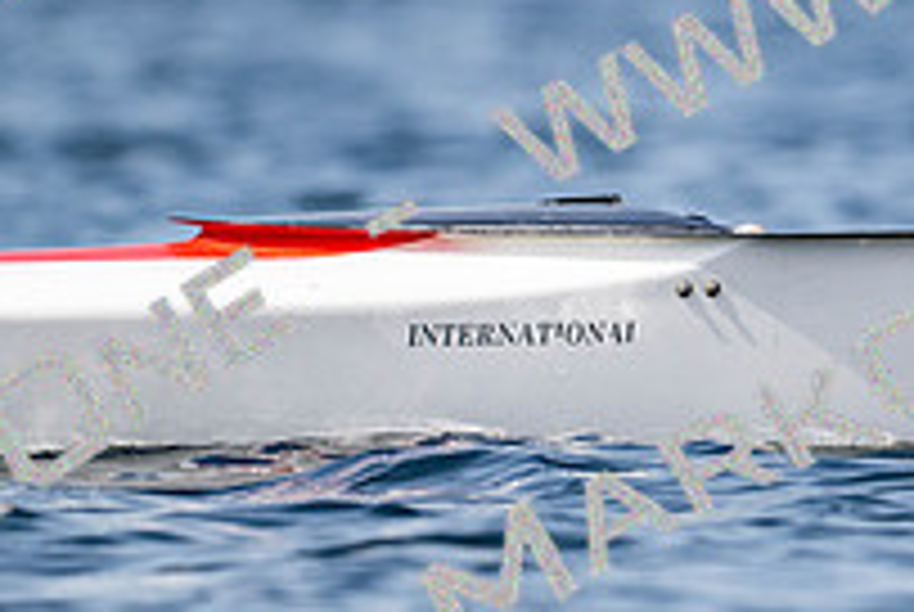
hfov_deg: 1.8
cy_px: 196
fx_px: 29010
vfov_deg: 1.2
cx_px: 1049
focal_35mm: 1141
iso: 180
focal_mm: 400
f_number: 4.5
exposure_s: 1/2500
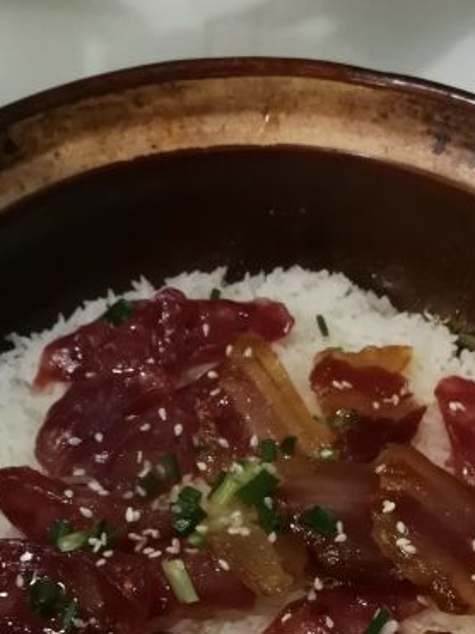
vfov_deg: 36.1
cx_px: 235
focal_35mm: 51
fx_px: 934
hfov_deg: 28.5
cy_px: 514
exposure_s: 1/25
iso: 320
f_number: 2.2
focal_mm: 3.95
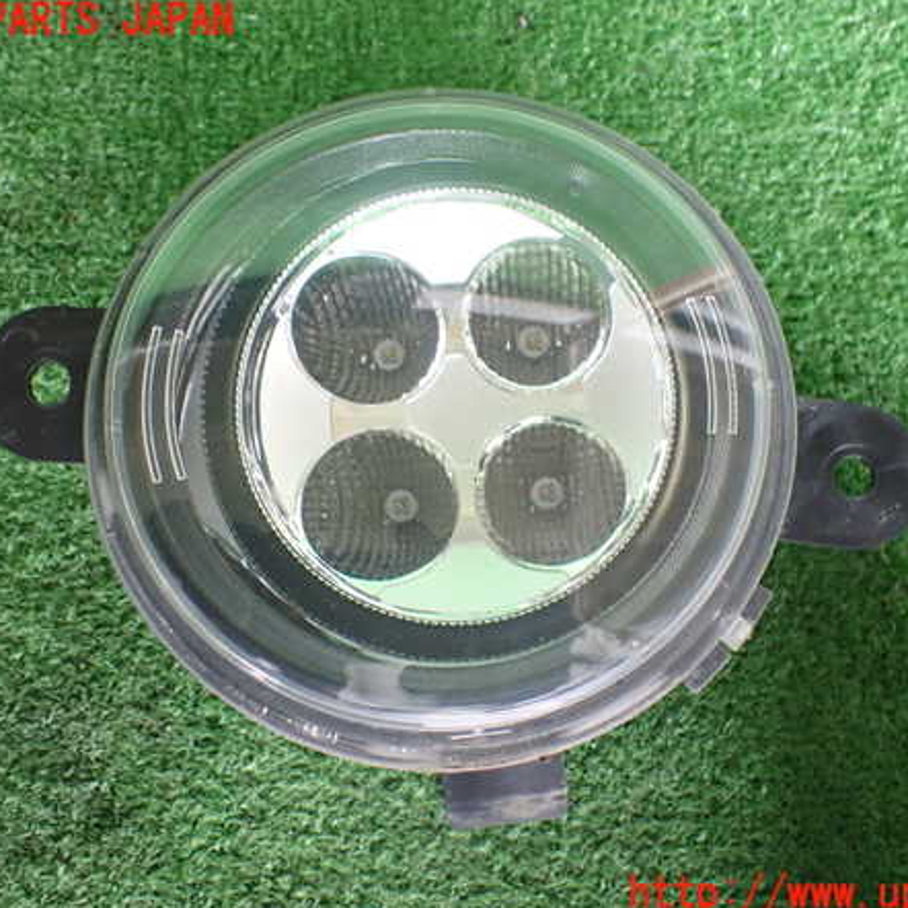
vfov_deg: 46.0
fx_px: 1068
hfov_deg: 46.0
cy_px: 458
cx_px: 477
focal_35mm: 36
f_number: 2.3
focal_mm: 5.4
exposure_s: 1/100
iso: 800
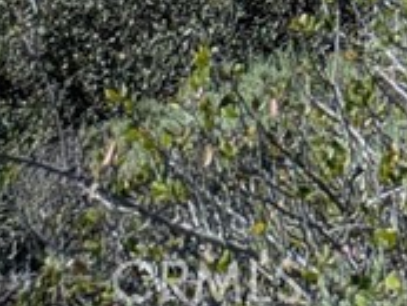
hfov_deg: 11.1
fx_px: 1741
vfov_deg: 8.5
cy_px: -588
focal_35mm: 148
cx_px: 998
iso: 46
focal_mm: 5.43
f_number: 1.89
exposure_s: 1/1972
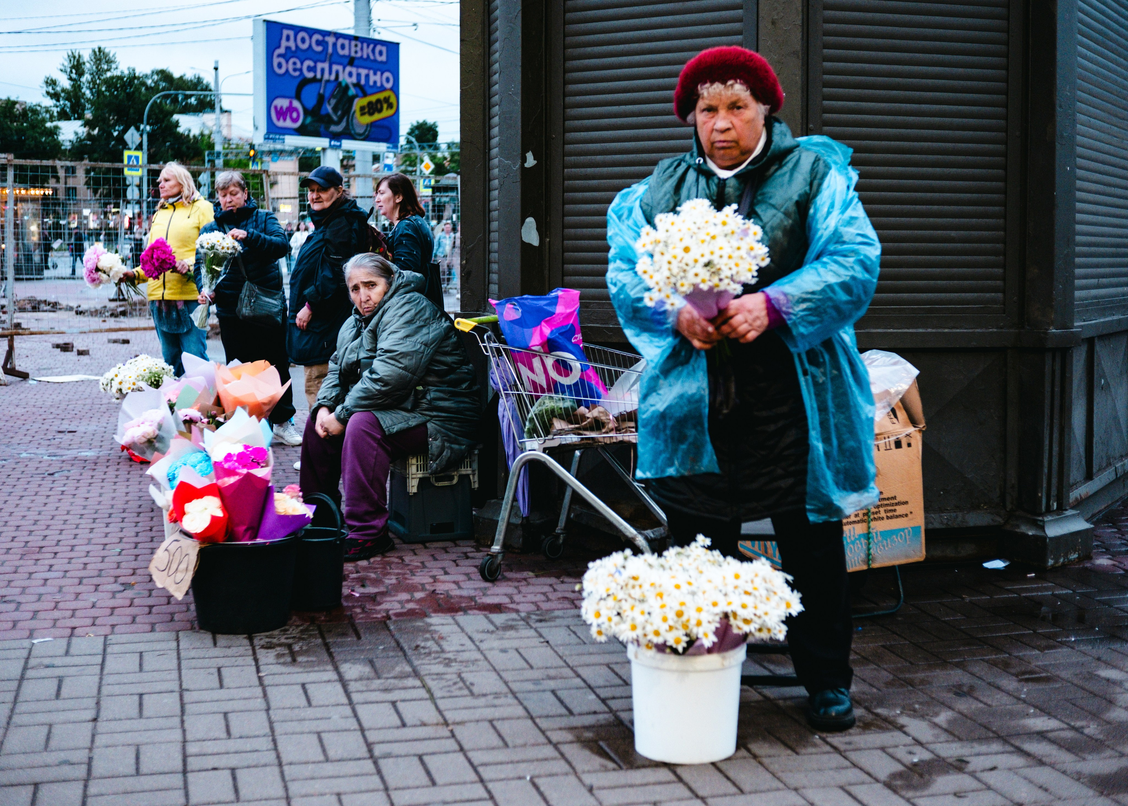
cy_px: 386
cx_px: 568
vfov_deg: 31.2
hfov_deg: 42.7
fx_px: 1444
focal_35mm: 45
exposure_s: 1/250
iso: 1000
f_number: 1.8
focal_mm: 25
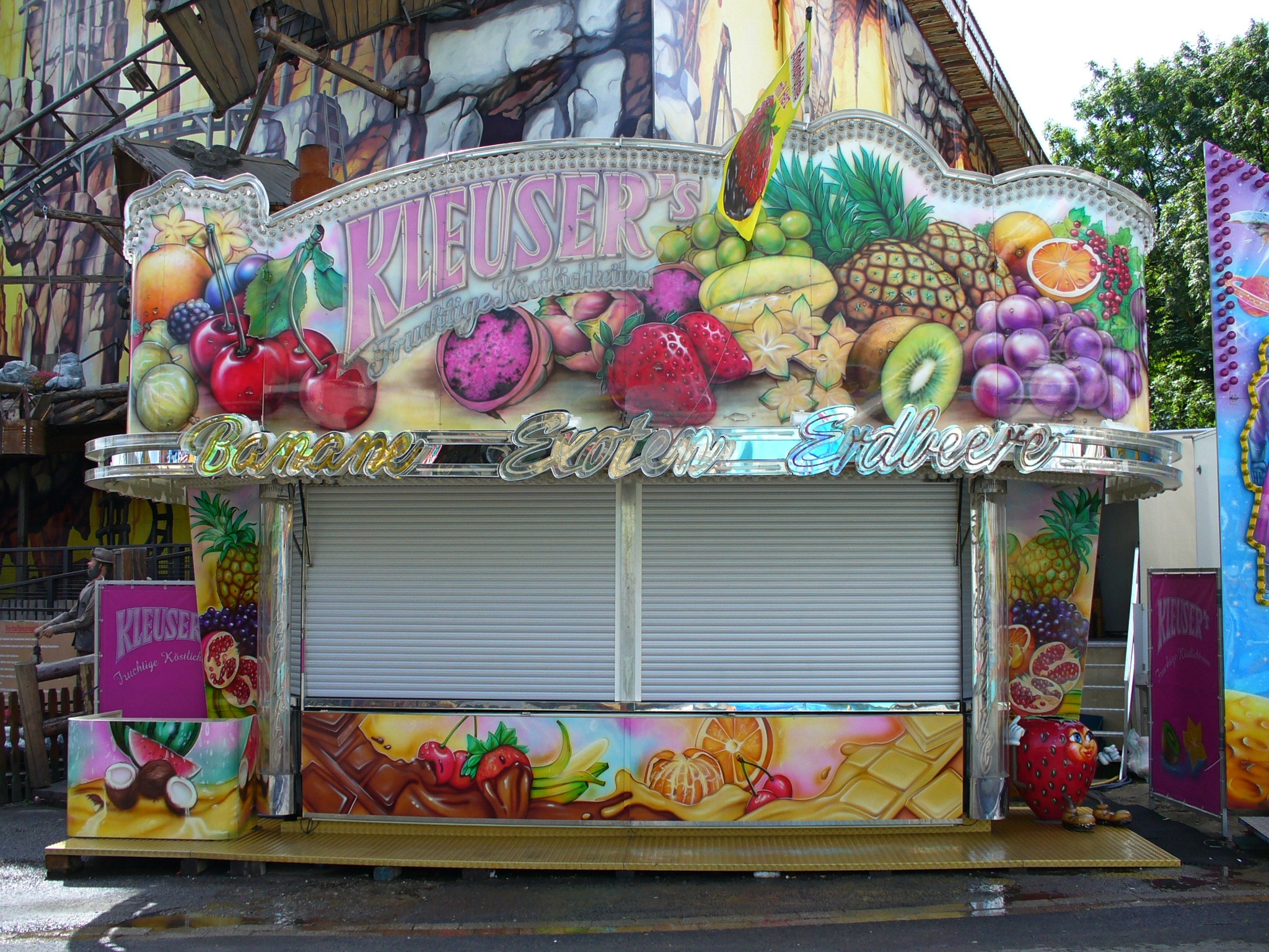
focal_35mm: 37
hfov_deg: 50.1
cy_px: 476
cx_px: 634
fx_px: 1356
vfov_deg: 38.7
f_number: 2.8
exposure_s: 1/320
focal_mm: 6.1
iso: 80
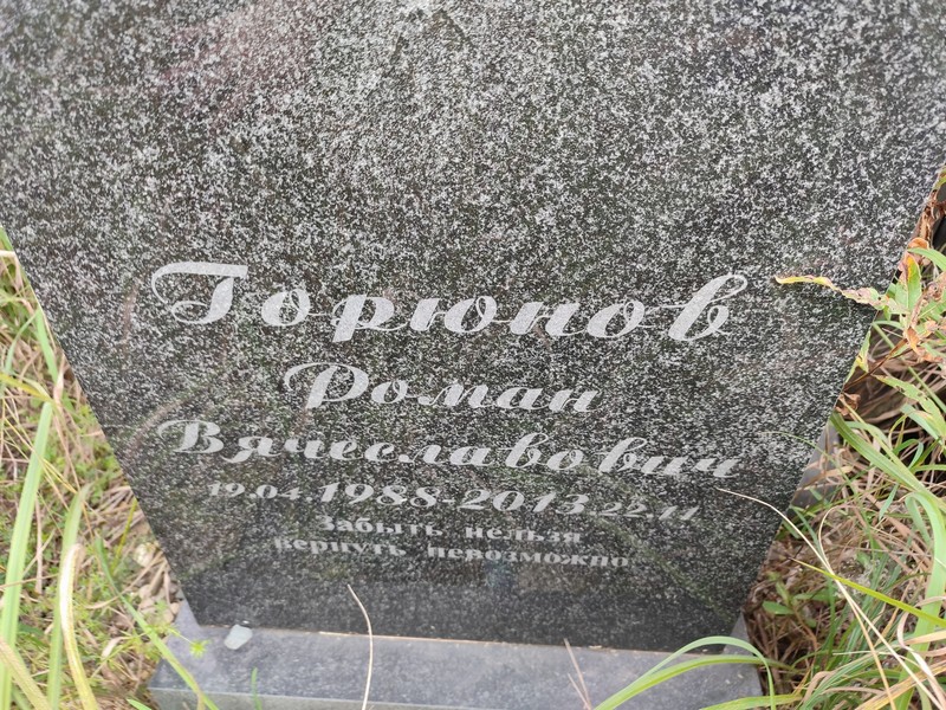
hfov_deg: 69.4
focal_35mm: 25
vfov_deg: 54.9
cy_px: 355
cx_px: 473
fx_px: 683
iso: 74
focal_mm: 6.04
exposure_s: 1/50
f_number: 1.9
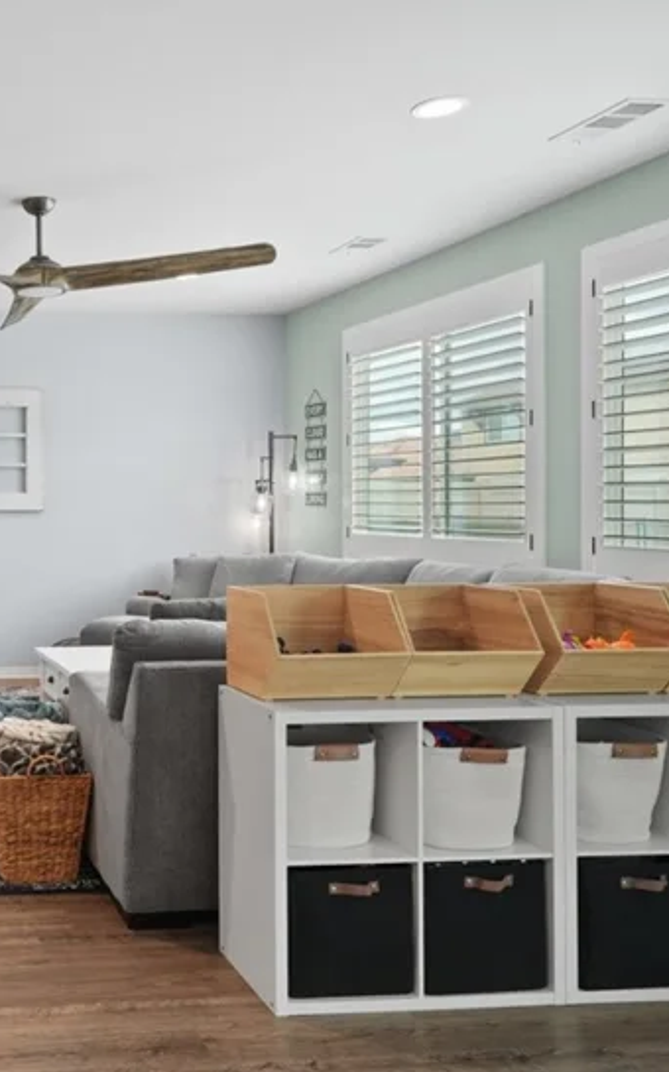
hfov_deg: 32.7
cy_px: 527
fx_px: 964
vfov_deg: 58.2
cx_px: -96
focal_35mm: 33
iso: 800
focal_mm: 21
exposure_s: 1/20
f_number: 5.6
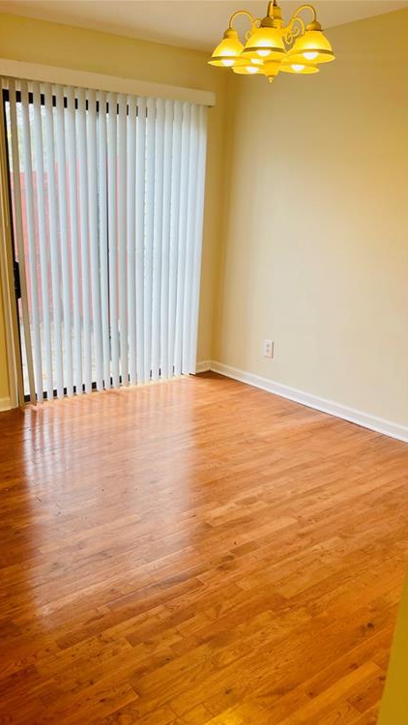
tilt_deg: -17.7
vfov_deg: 66.1
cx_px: 134
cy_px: 370
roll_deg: -1.3
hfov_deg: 39.7
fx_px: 558
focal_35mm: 29
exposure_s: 1/120
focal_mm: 5.1
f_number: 1.6
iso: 40
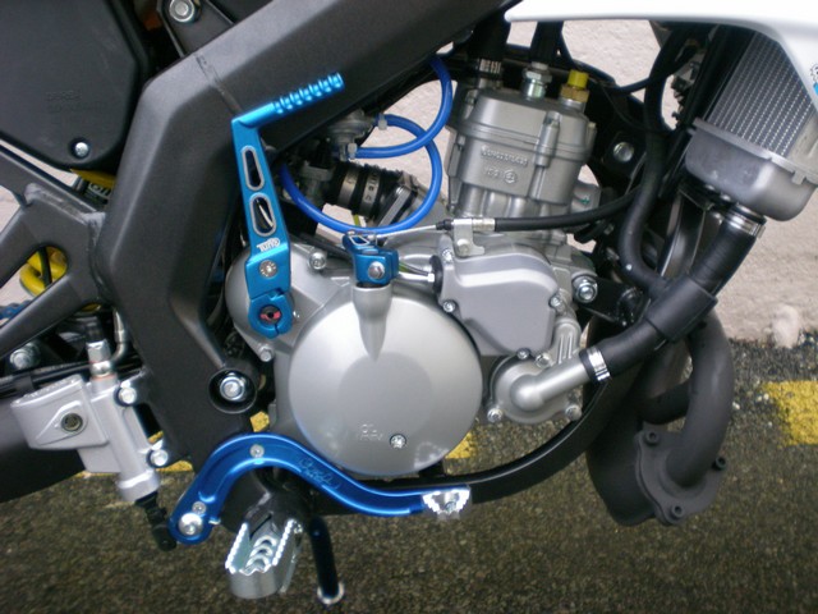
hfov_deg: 42.9
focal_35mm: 44
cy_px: 307
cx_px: 409
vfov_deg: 32.9
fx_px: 1040
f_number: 3.5
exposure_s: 1/42.4
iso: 200
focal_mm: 7.4
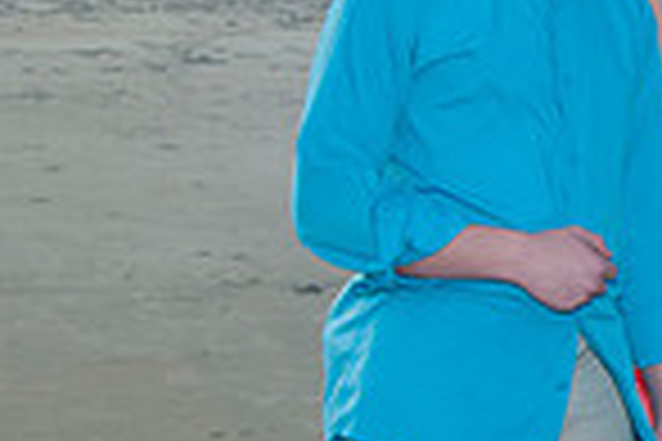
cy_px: 322
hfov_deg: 11.7
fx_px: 3034
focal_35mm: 165
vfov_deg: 8.3
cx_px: 1112
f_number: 7.1
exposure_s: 1/250
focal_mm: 28
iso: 100
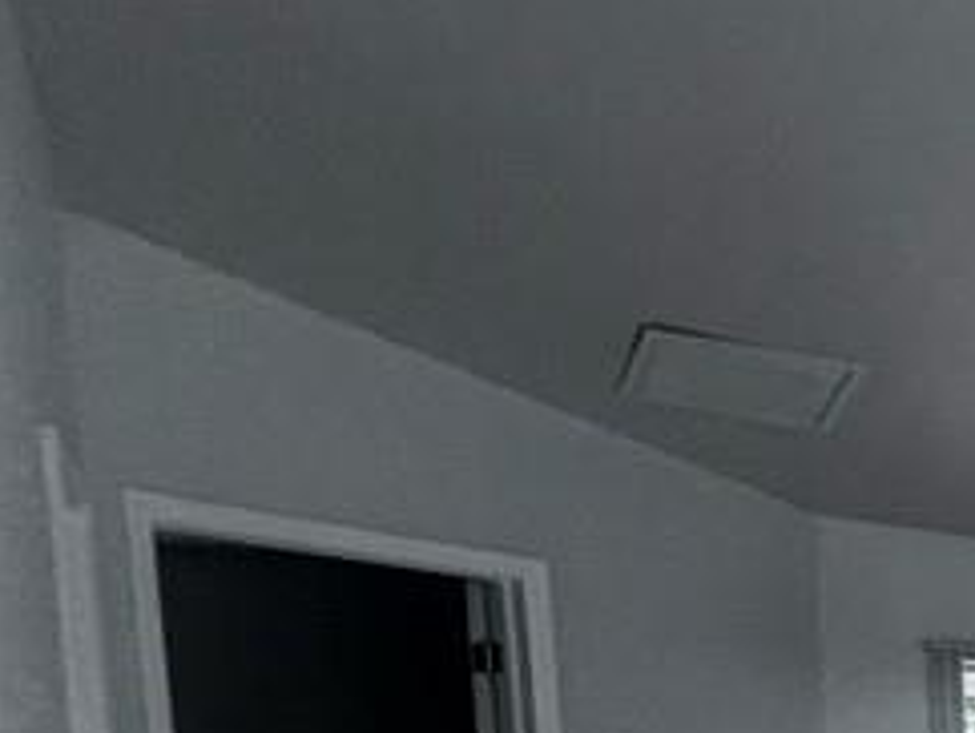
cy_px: 1019
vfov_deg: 22.9
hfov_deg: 18.9
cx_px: 1986
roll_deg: -1.4
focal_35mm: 55
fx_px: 1551
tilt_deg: -6.3
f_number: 1.8
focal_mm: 1.57
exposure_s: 1/99
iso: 100
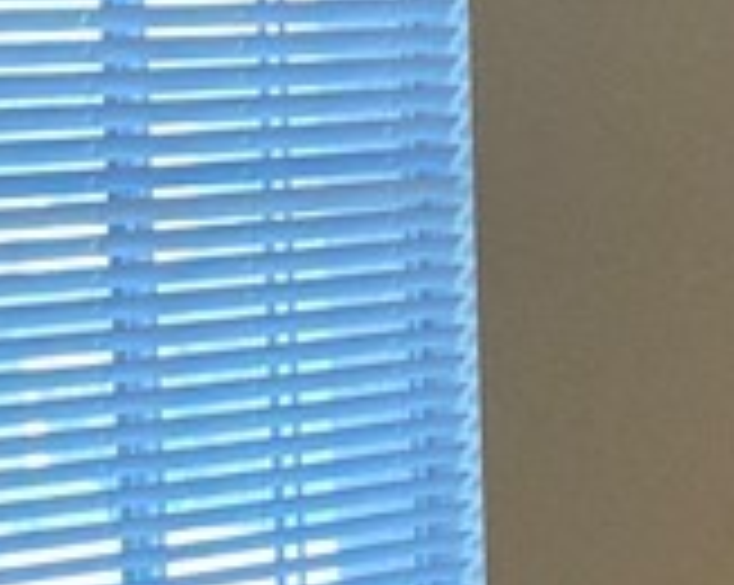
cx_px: 54
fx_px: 3732
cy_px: 490
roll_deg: +1.1
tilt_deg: -4.2
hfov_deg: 11.2
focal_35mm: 172
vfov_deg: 8.9
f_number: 1.8
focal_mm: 3.99
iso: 320
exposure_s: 1/60
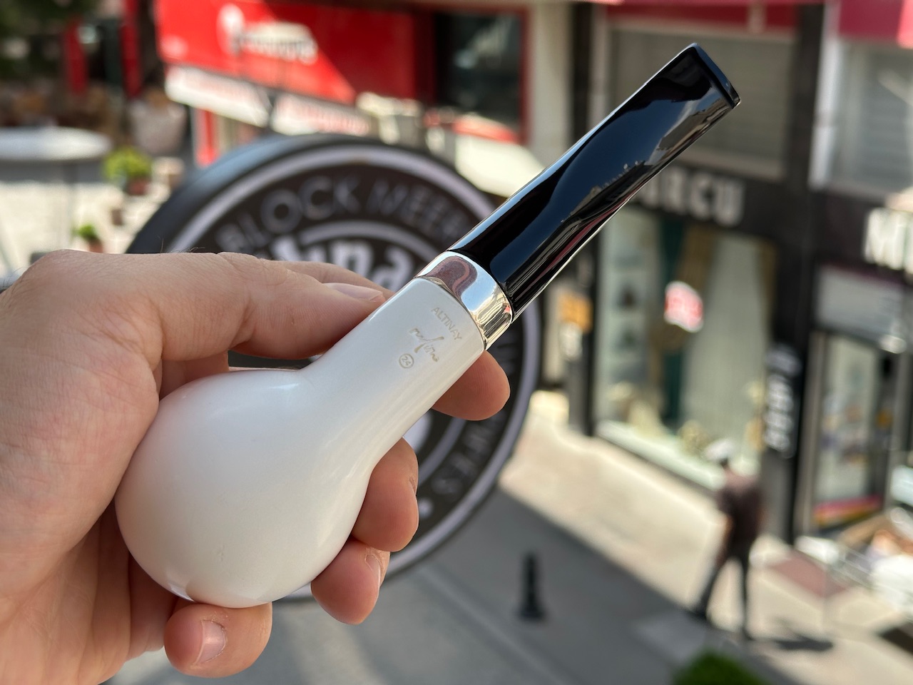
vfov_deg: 30.3
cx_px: 456
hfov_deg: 39.7
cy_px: 342
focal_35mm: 48
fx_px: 1266
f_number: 1.78
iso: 64
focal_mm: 6.86
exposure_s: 1/1062
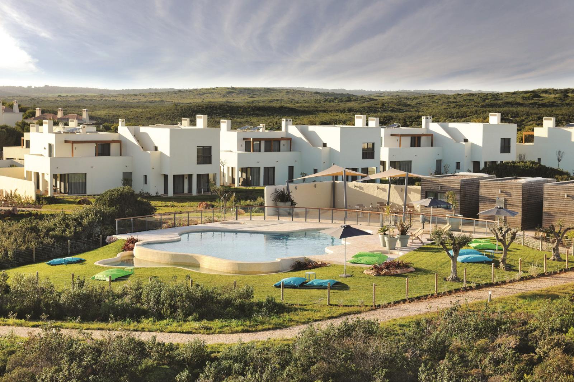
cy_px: 191
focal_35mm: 70
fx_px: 1116
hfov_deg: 28.8
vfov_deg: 19.4
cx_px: 287
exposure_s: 1/125
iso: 100
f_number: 8
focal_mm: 70
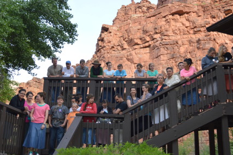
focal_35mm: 42
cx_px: 115
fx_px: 272
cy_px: 72
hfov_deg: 46.4
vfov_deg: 31.8
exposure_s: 1/125
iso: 110
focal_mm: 24
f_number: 4
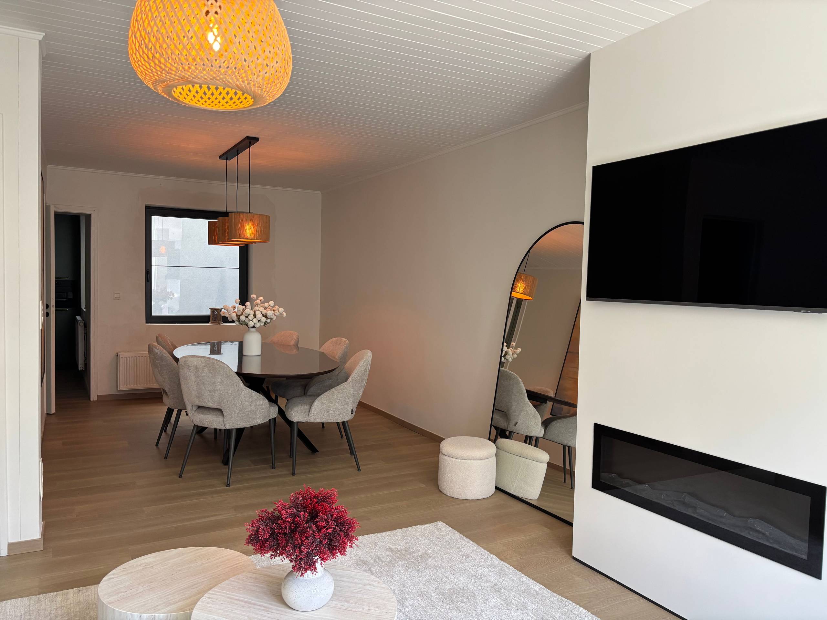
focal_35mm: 26
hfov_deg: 67.3
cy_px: 310
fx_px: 621
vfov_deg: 53.1
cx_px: 414
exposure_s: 1/70
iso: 125
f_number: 1.6
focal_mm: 5.96
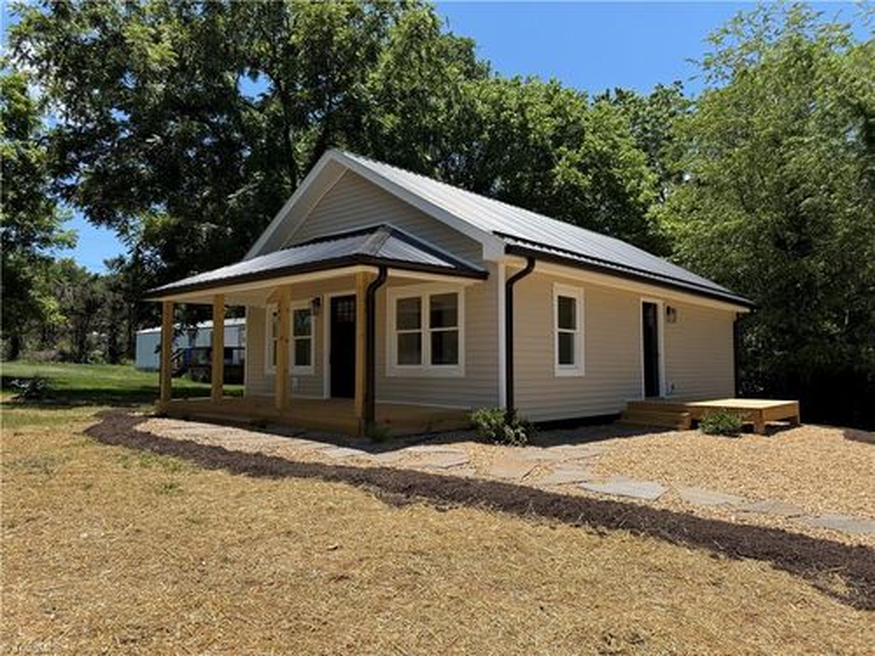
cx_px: 438
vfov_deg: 56.8
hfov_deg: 71.6
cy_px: 328
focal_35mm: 24
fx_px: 607
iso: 80
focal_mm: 6.76
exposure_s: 1/3145
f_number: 1.78
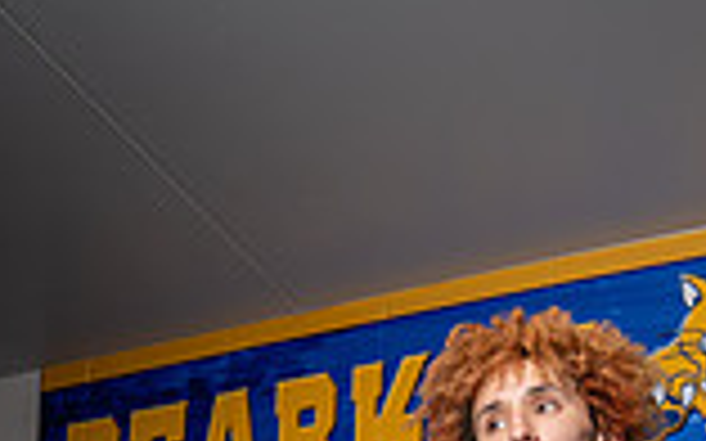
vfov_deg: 13.1
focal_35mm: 79
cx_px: 576
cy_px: 1008
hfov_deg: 25.7
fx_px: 1519
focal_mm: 27
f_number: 5.6
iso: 320
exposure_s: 1/200
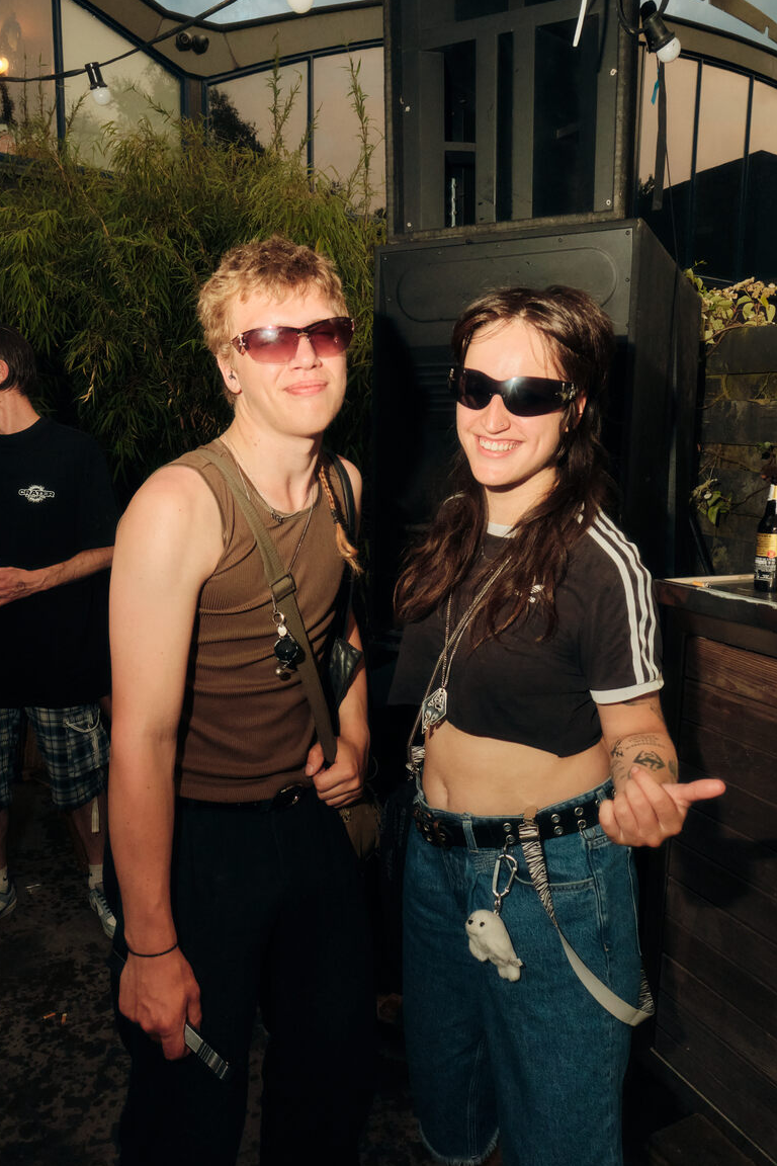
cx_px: 398
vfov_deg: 71.5
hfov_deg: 51.3
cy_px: 587
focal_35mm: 25
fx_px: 809
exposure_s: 1/180
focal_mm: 16
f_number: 9
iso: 3200
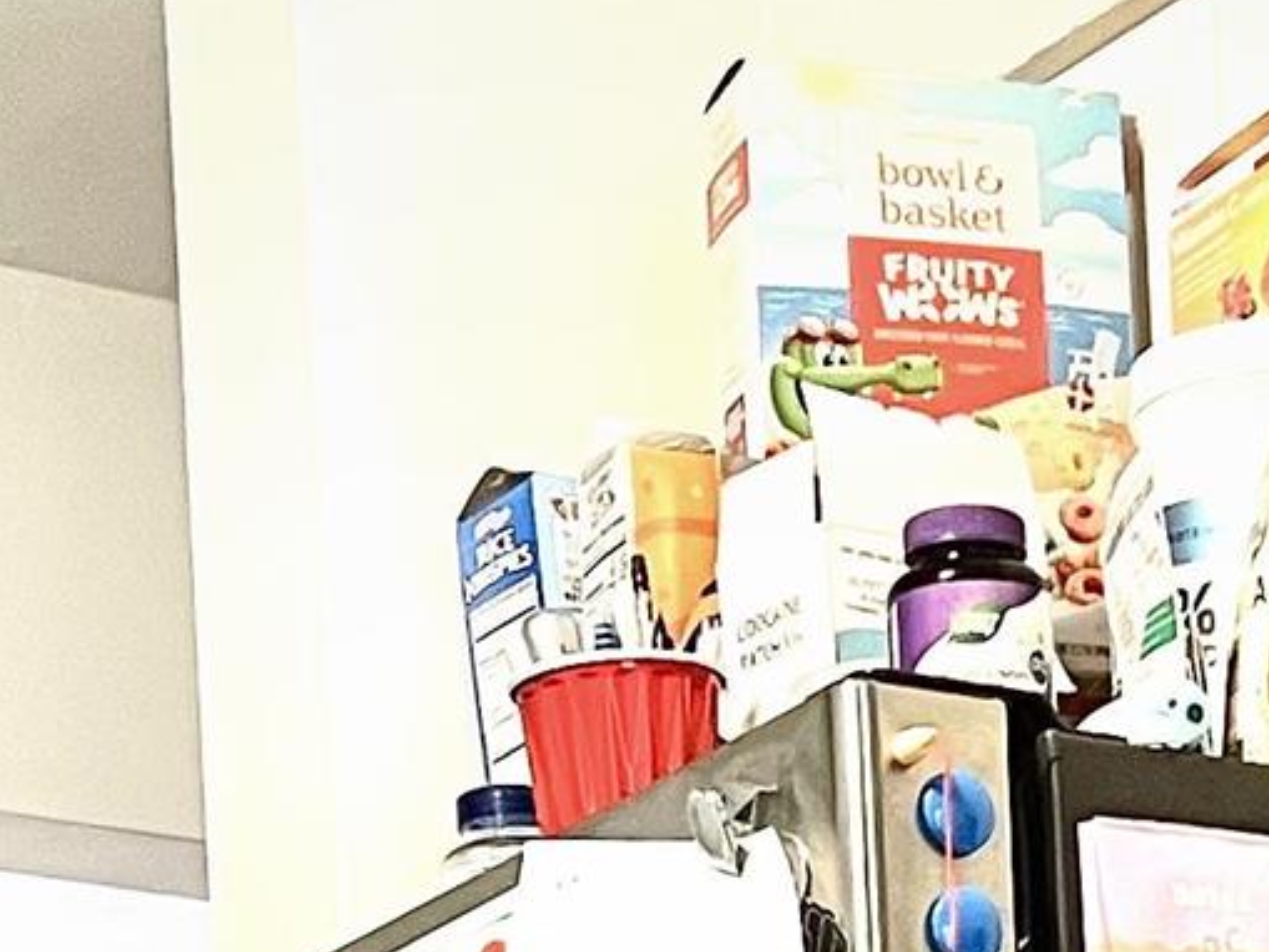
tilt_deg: +0.4
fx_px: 5757
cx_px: 935
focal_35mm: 157
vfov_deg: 8.5
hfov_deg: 12.5
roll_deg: +2.6
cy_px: 2417
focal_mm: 5.7
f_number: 1.5
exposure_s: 1/60
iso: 200
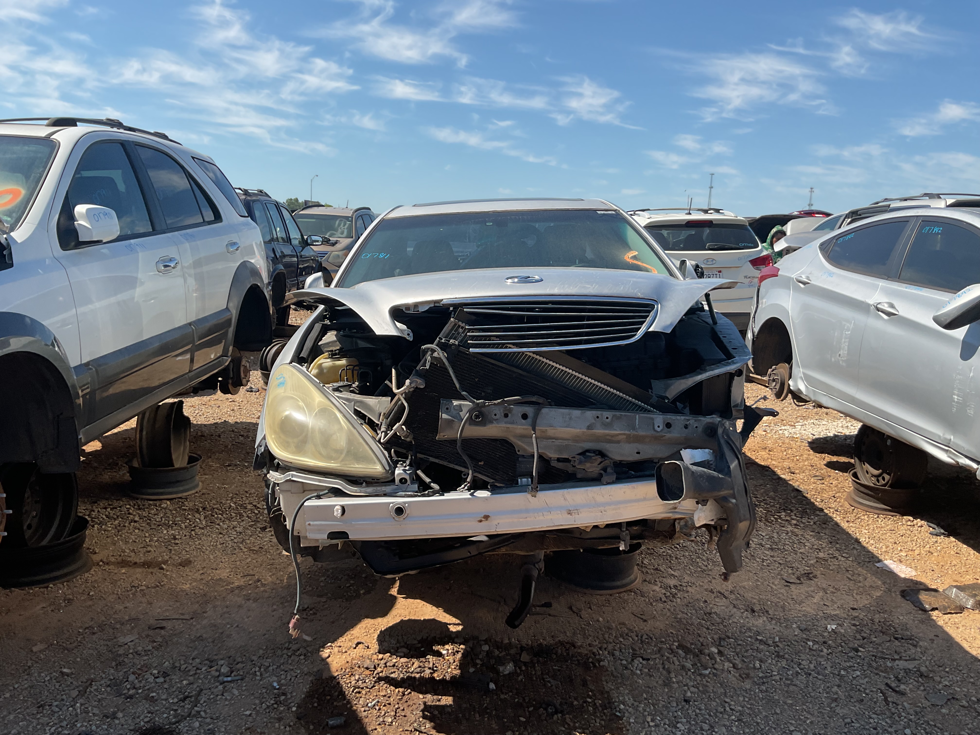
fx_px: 821
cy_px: 368
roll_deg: -3.0
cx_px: 490
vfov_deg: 48.2
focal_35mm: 29
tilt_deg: -8.5
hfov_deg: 61.7
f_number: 1.8
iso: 16
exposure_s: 1/1675
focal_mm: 3
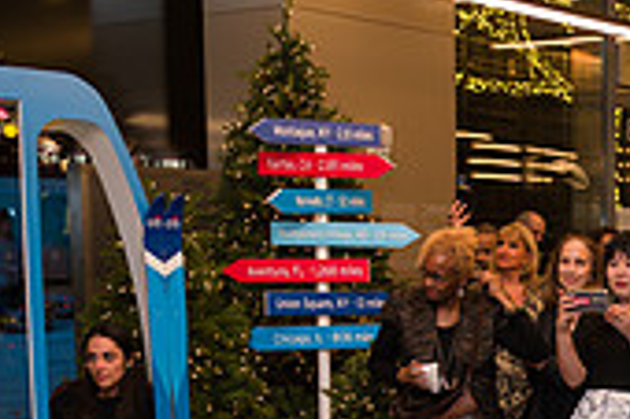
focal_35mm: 82
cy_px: 475
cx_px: 786
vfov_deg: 16.1
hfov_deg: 22.5
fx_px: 1434
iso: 400
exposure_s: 1/200
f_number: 3.2
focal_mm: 24
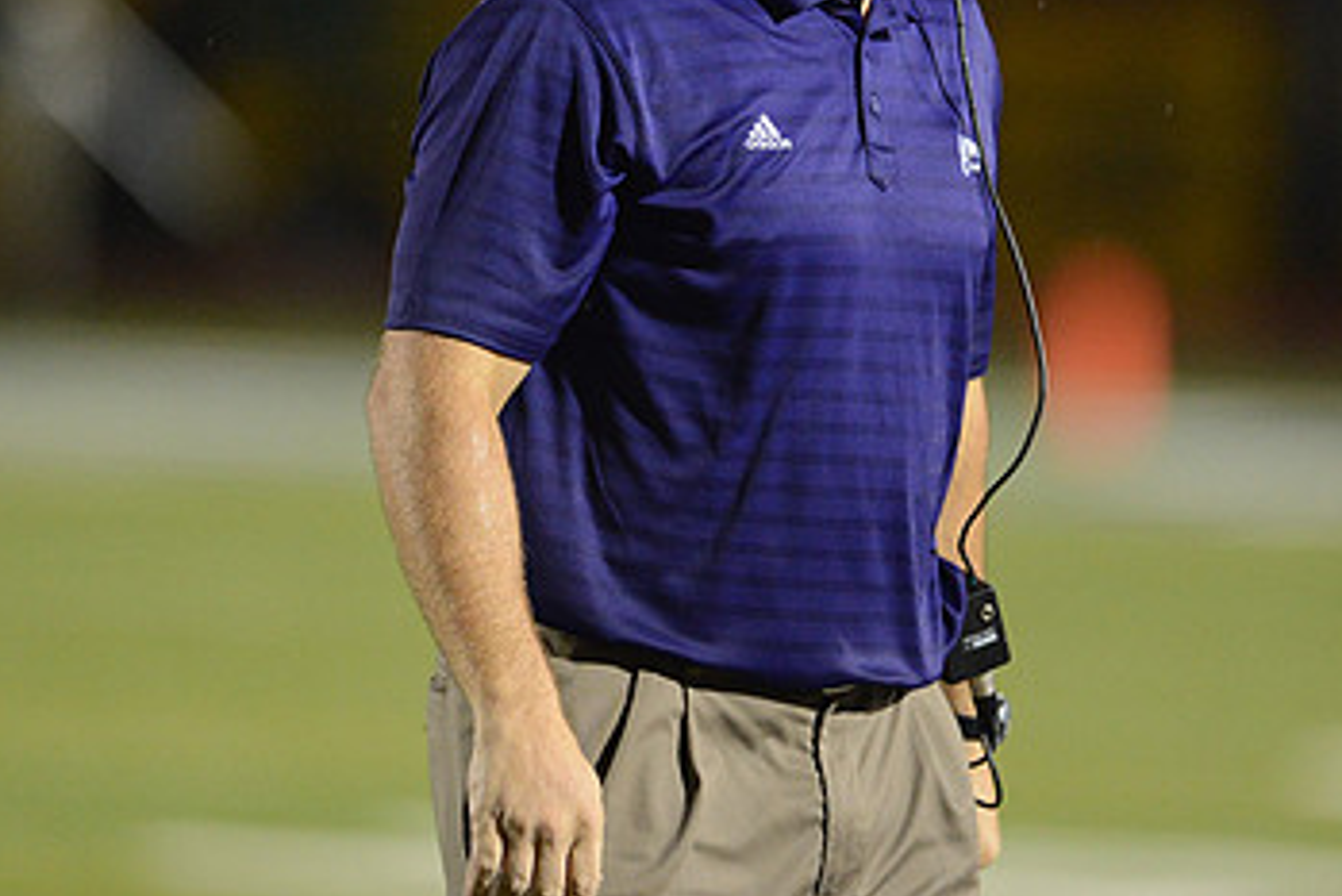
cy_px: 233
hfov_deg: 3.1
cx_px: 892
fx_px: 24799
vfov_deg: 2.1
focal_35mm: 665
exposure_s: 1/1000
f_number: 2.8
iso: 5000
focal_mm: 400
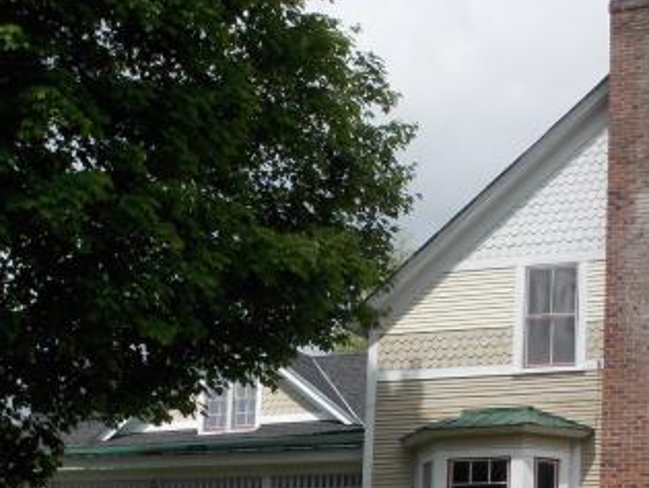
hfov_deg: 19.0
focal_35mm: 103
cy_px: 389
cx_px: 431
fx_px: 1933
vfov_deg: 14.3
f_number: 4.7
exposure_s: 1/500
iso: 80
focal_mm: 7.9
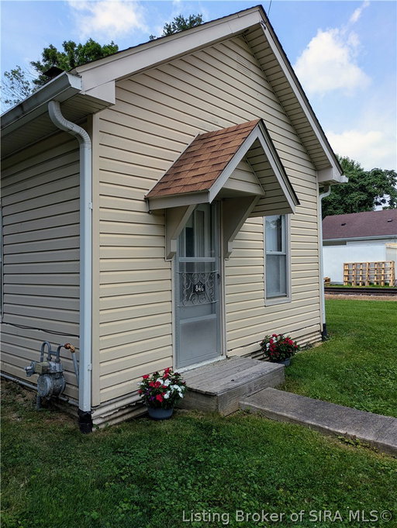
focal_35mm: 25
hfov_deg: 55.0
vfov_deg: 69.3
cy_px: 264
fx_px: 382
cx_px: 198
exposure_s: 1/1821
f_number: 1.89
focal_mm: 5.43
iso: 44
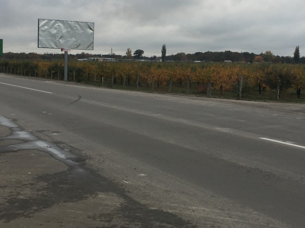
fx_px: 502
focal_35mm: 57
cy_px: 80
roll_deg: -0.2
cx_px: 162
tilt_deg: -1.2
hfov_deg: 33.8
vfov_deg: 25.5
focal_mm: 4.15
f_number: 2.2
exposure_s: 1/256
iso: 25
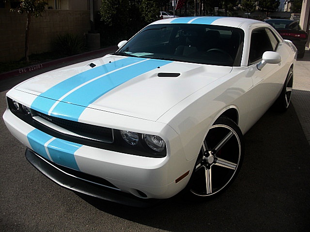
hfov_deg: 51.4
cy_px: 116
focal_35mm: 36
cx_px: 155
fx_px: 322
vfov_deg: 39.7
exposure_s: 1/200
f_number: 7.9
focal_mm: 6.3
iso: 50
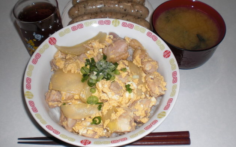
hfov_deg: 48.2
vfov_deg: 31.2
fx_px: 264
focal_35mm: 41
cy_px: 67
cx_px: 120
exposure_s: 1/60
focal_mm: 6.3
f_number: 3.1
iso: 64
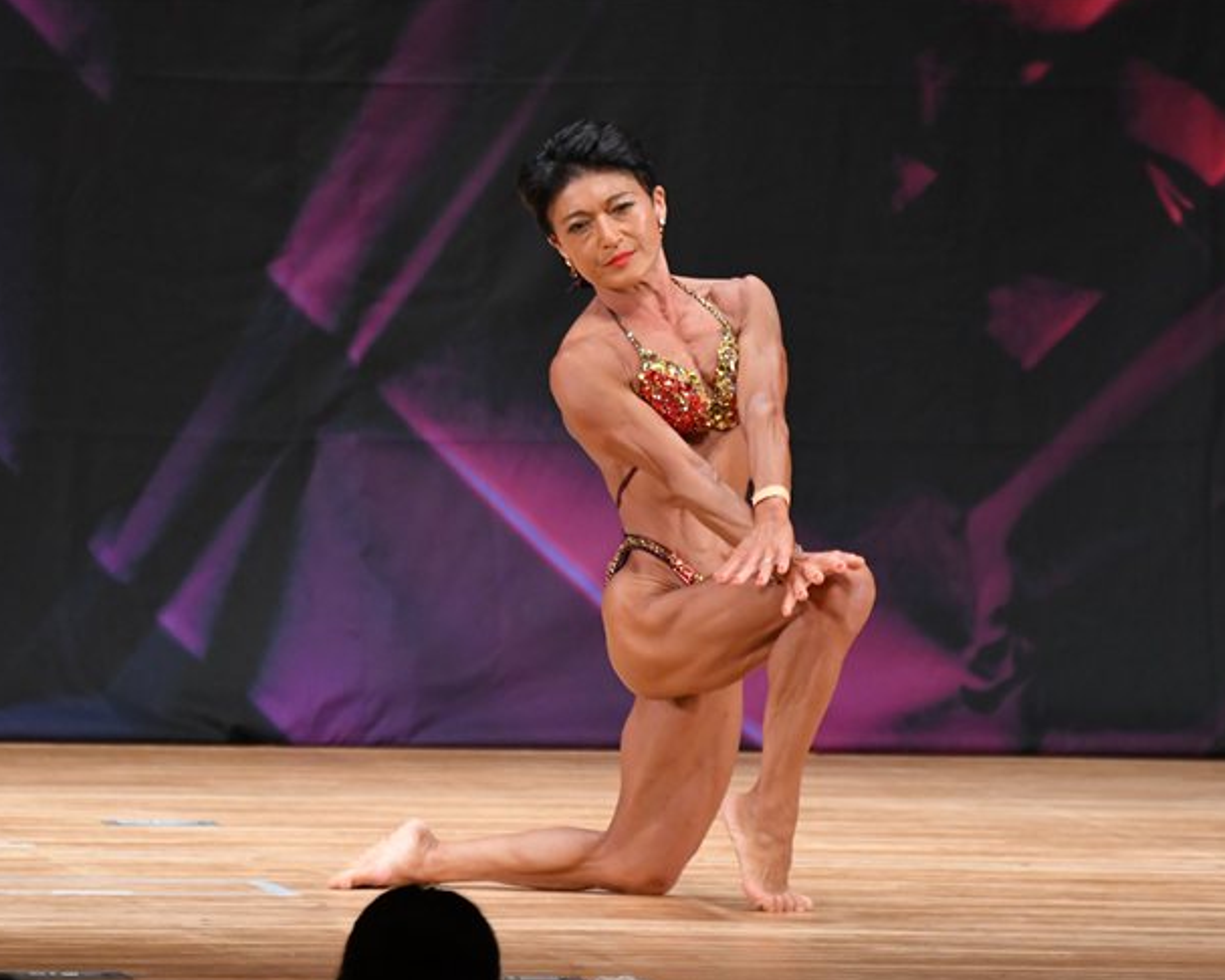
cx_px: 576
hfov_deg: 4.3
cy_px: 512
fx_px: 16284
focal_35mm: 449
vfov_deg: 3.4
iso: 3200
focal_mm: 250
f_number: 5.6
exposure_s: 1/400
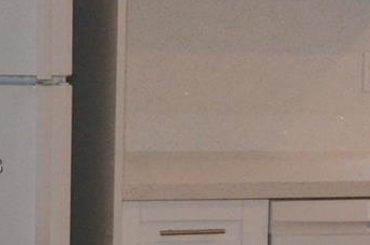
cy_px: 167
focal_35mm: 167
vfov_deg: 8.2
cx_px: 517
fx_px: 1712
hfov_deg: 11.9
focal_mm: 24
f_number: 10
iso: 5000
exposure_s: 1/250
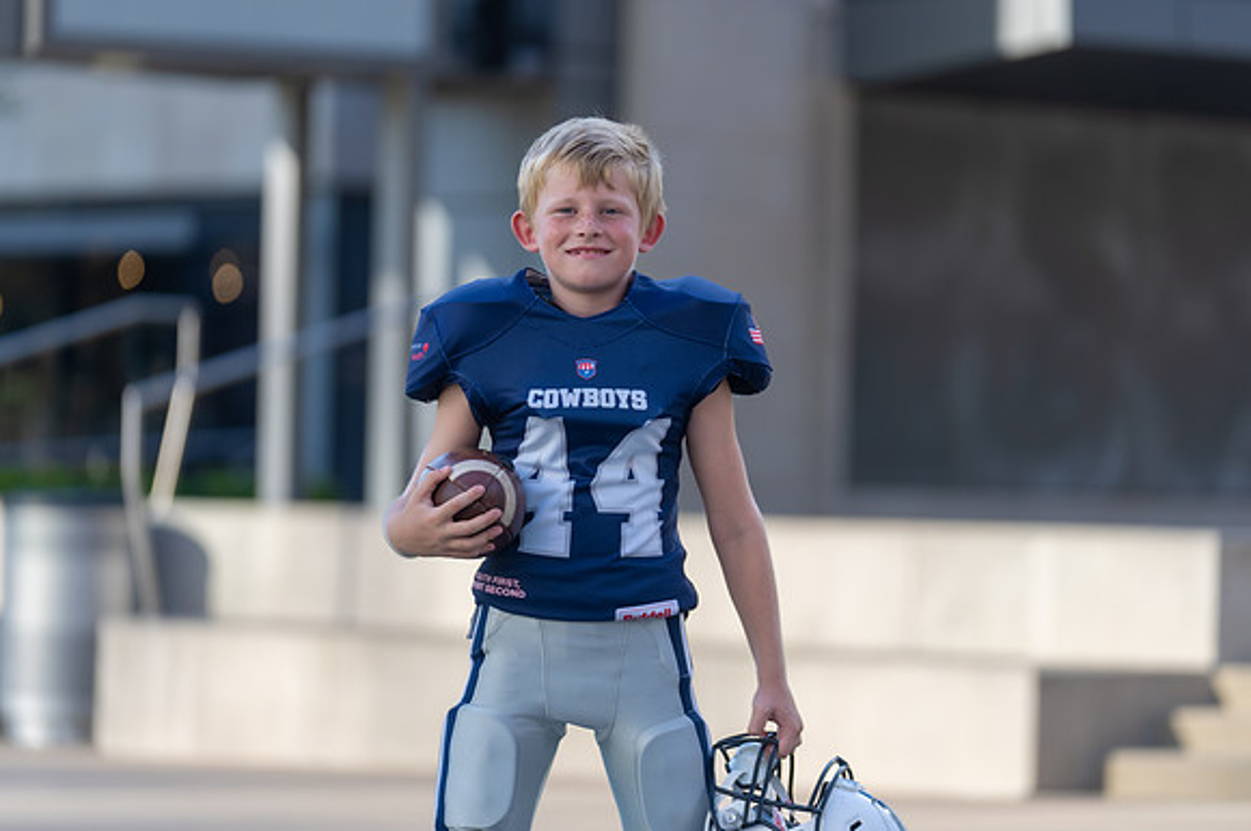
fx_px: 6050
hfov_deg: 11.8
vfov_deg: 7.9
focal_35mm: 174
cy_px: 371
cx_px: 617
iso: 100
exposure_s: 1/500
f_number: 2.8
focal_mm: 158
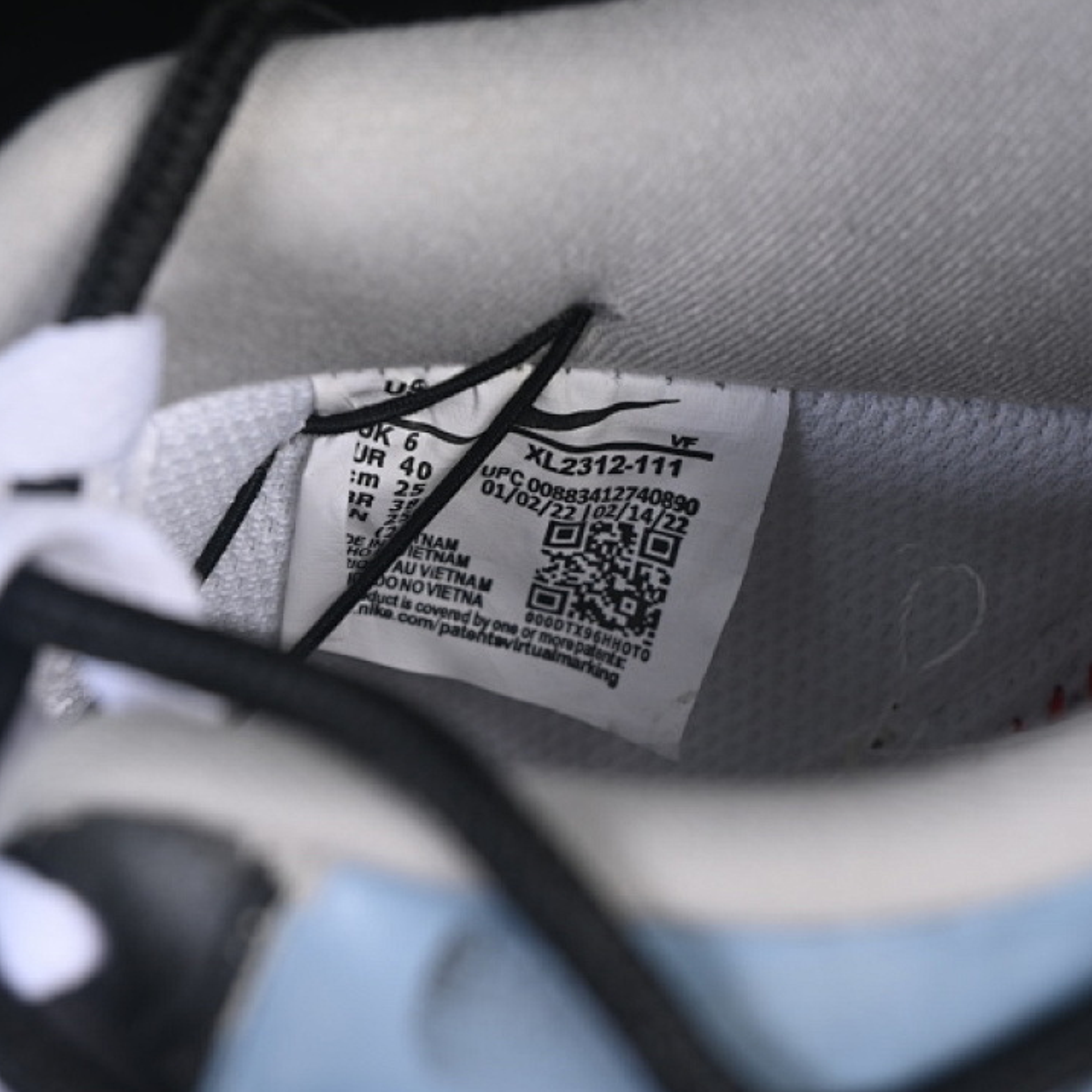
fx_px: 3426
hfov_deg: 18.1
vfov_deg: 18.1
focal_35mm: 96
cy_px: 547
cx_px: 583
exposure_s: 1/60
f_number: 6.3
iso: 160
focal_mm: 50
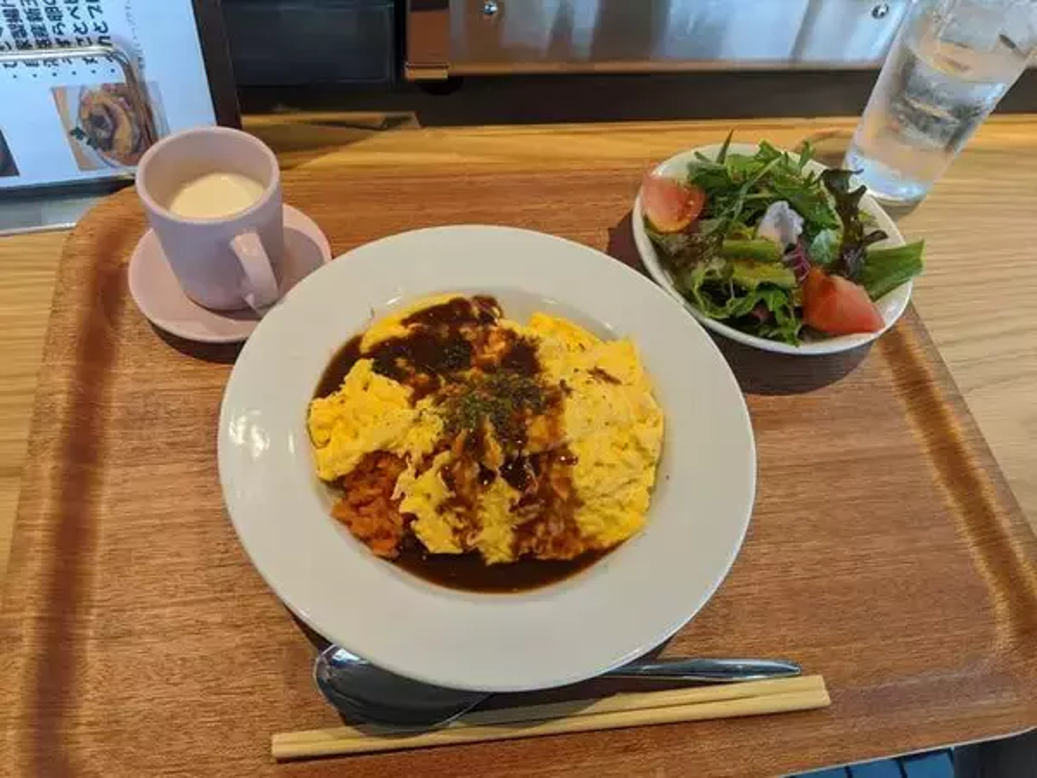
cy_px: 389
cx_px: 518
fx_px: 809
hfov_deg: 65.3
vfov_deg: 51.4
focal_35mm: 27
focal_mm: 4.44
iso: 113
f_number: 1.8
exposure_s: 1/120
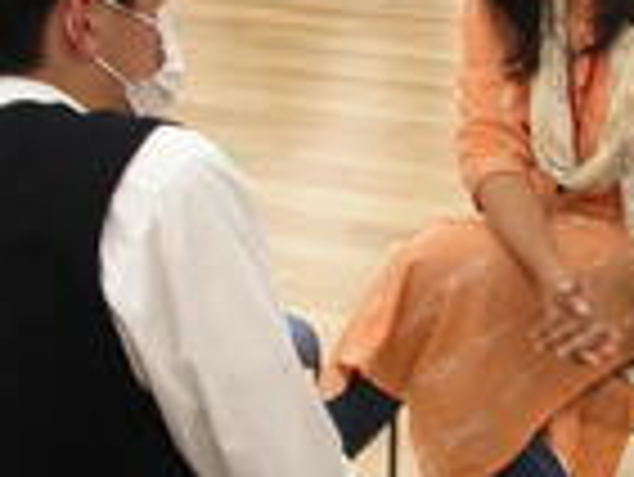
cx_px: 594
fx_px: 1815
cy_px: 292
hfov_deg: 19.4
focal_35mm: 99
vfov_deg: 14.9
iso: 50
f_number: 2.8
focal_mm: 5.8
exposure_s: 1/15.7
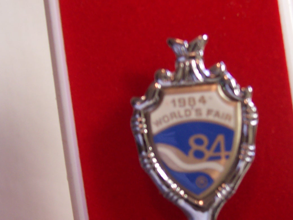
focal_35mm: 59
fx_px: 499
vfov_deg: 24.8
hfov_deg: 32.5
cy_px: 135
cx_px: 184
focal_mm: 5.6
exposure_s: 1/45
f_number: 2.8
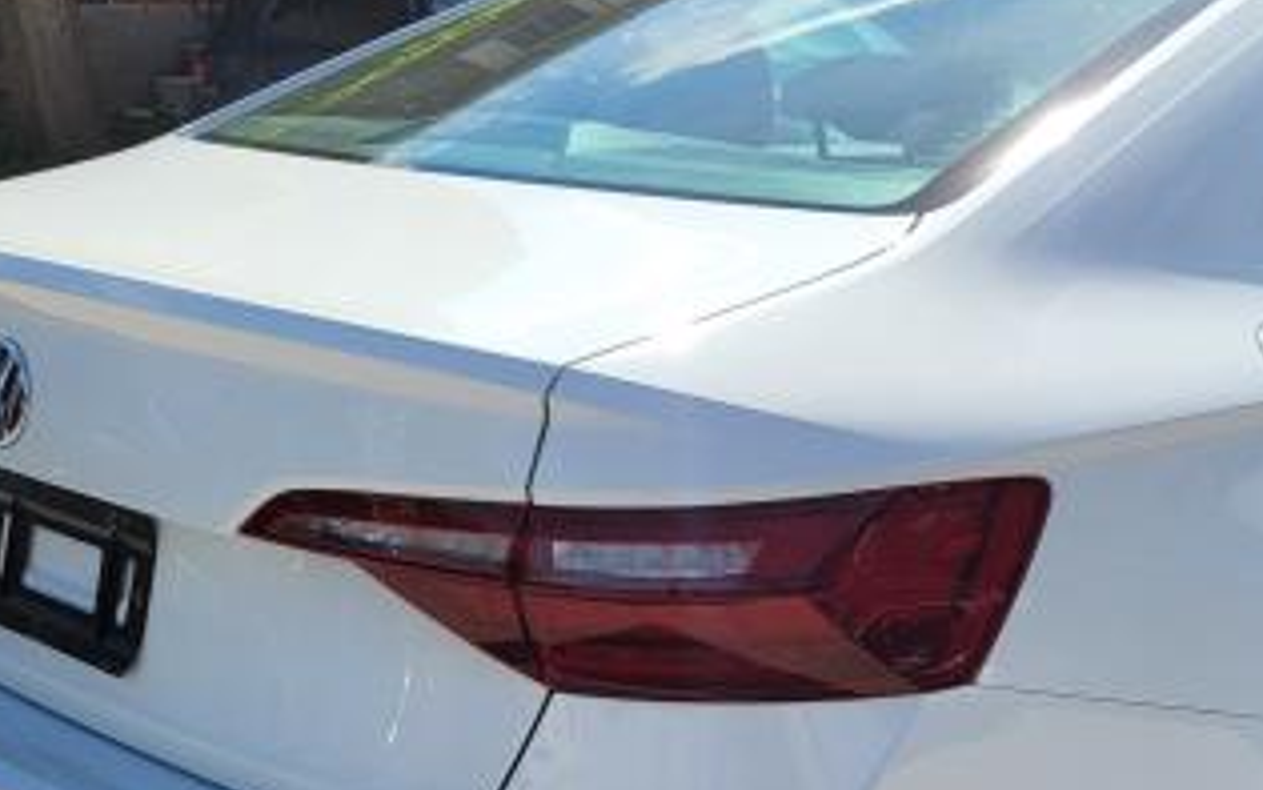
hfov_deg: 35.3
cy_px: 549
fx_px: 1928
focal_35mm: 56
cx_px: 982
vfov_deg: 23.0
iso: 40
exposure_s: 1/2614
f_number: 1.8
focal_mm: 5.4
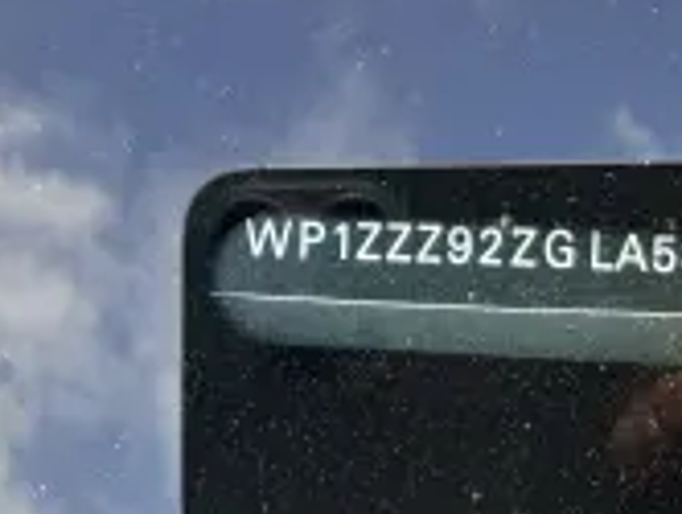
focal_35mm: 52
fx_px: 1026
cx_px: 304
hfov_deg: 36.7
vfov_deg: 28.1
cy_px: 230
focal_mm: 2.22
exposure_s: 1/99
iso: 50
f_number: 2.2
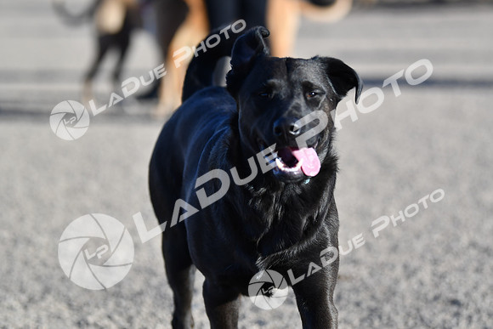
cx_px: 246
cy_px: 164
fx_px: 2096
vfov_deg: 9.0
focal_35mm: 153
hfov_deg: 13.4
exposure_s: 1/4000
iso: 280
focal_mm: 102
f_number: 2.8
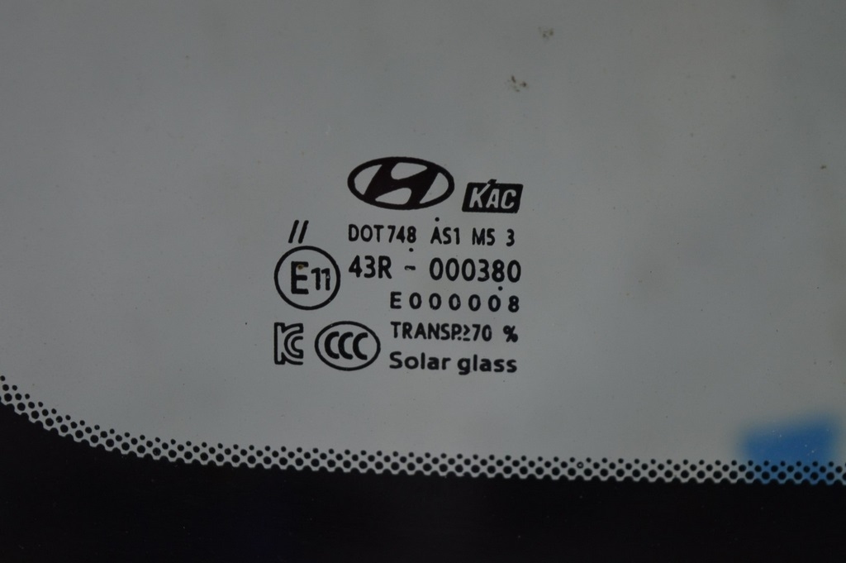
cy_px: 282
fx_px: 1937
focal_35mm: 82
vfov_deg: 16.5
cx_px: 423
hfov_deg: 24.6
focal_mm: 55
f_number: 5.6
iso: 640
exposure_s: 1/60
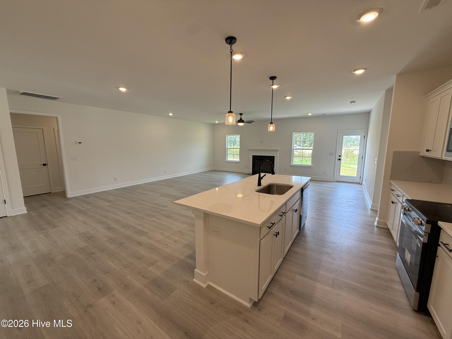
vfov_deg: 85.7
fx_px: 183
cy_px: 170
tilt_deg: -7.5
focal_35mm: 14
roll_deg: -0.1
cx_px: 226
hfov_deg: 102.1
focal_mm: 2.22
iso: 80
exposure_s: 1/120
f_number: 2.2
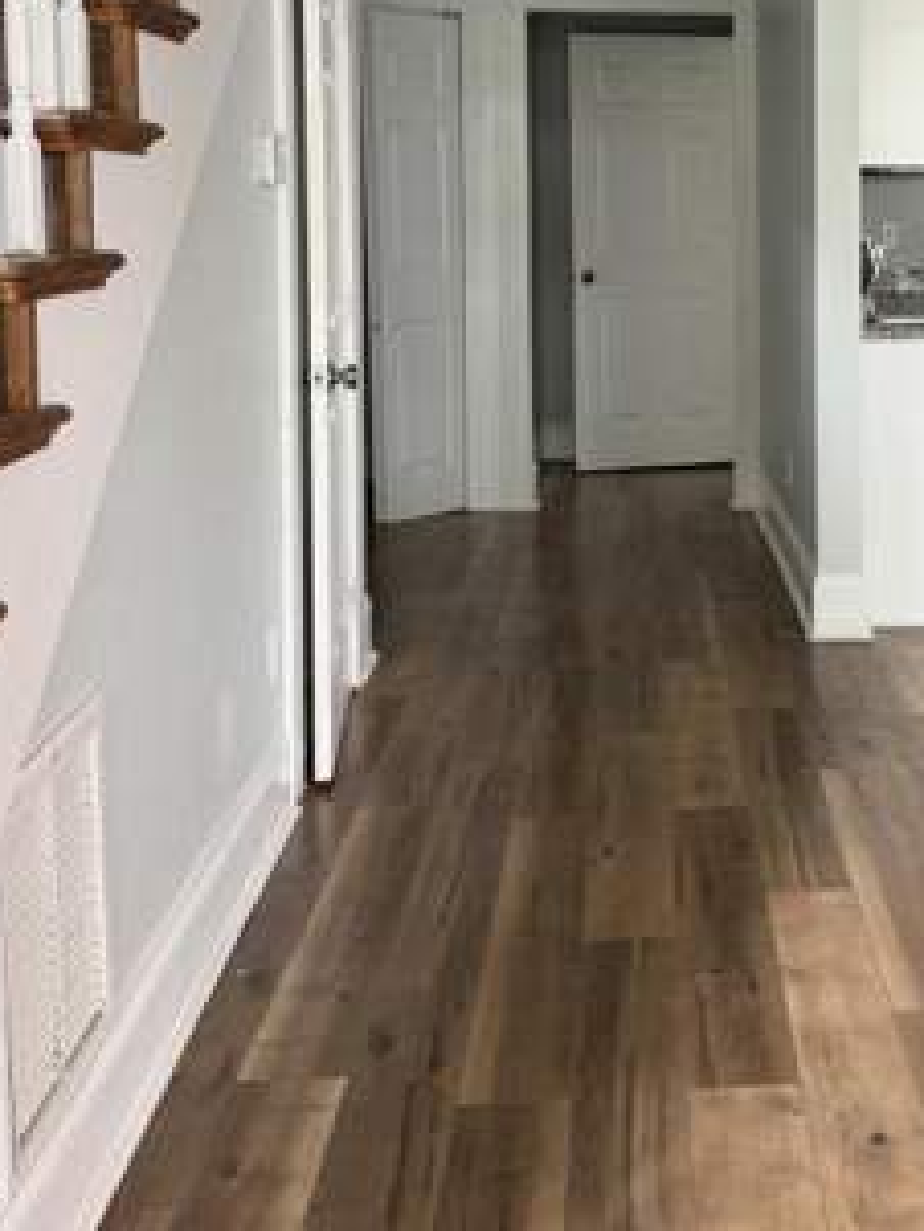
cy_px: 348
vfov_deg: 36.8
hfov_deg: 27.9
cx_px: 760
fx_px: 1814
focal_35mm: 51
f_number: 1.78
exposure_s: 1/60
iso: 250
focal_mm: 6.76
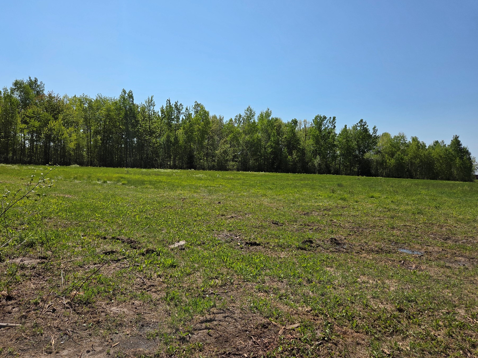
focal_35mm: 26
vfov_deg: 53.1
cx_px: 216
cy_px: 180
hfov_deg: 67.2
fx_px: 359
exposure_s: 1/7891
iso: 80
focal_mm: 5.4
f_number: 1.8
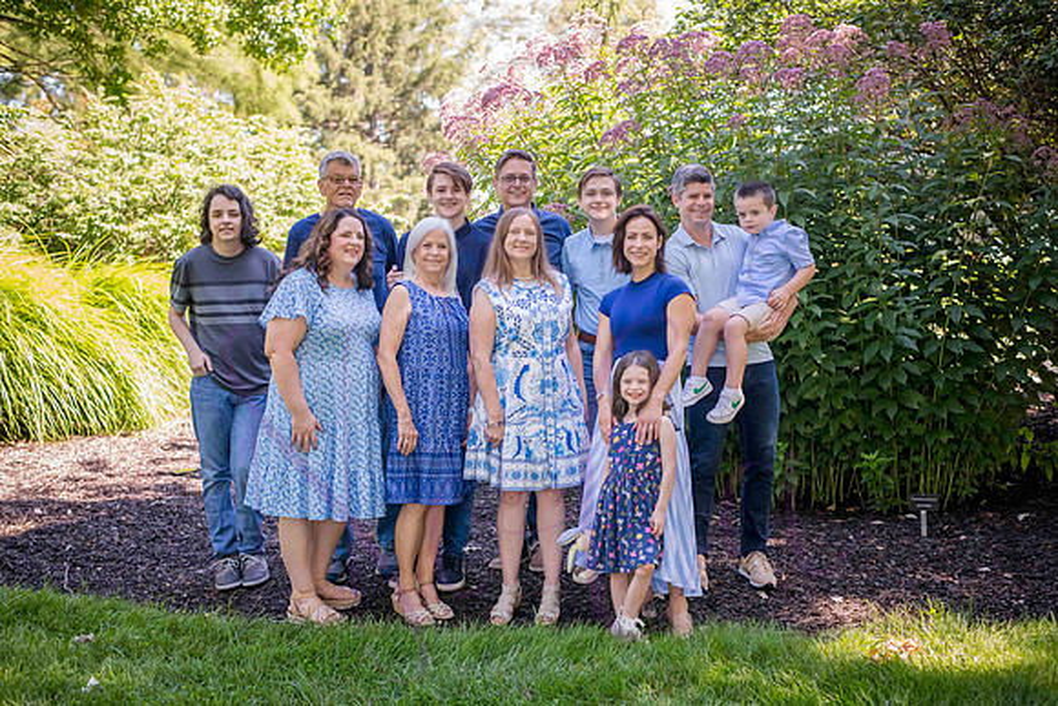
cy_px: 353
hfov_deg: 39.6
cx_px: 529
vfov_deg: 27.0
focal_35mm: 50
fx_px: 1470
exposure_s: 1/320
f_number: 3.2
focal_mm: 50
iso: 400
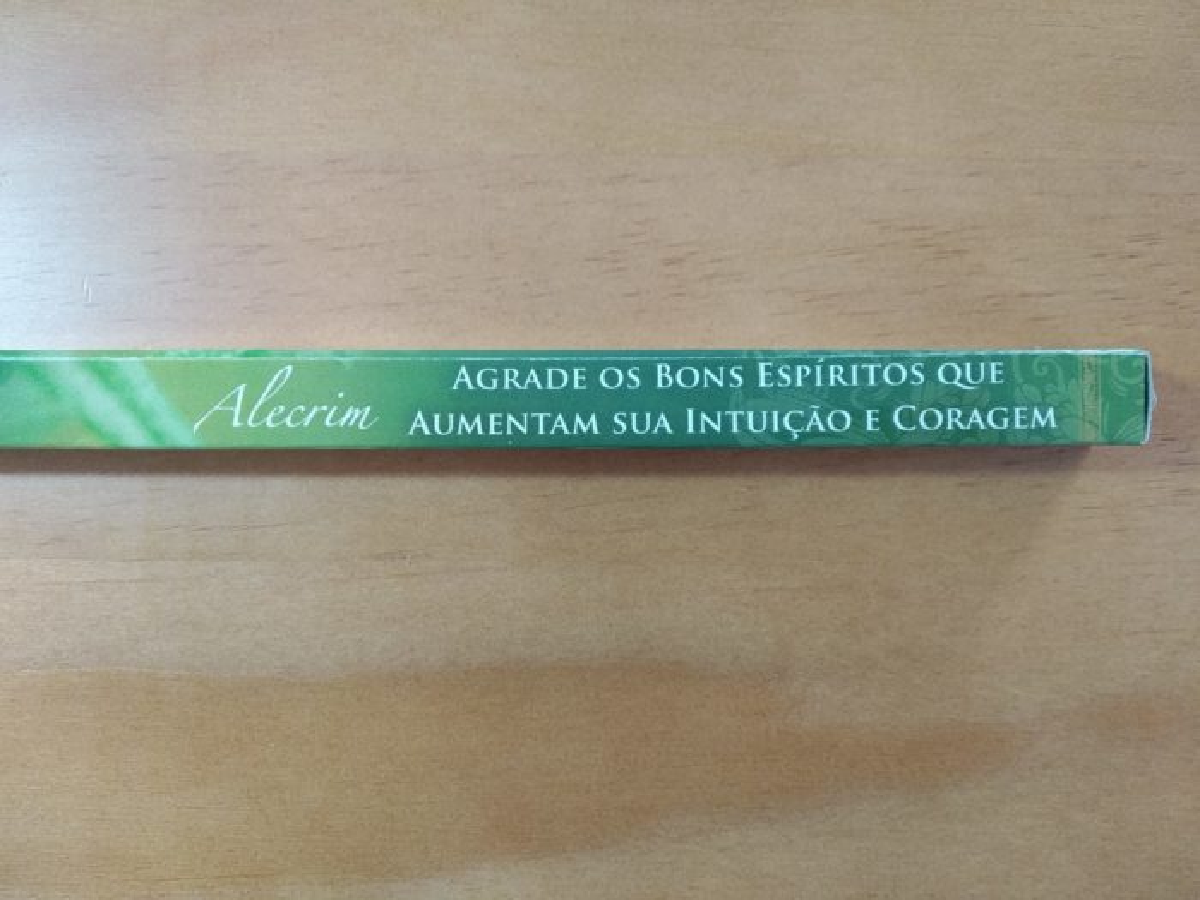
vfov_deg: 53.1
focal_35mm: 26
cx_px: 600
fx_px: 901
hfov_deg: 67.3
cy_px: 450
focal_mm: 3.82
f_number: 2.2
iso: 250
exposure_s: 1/33
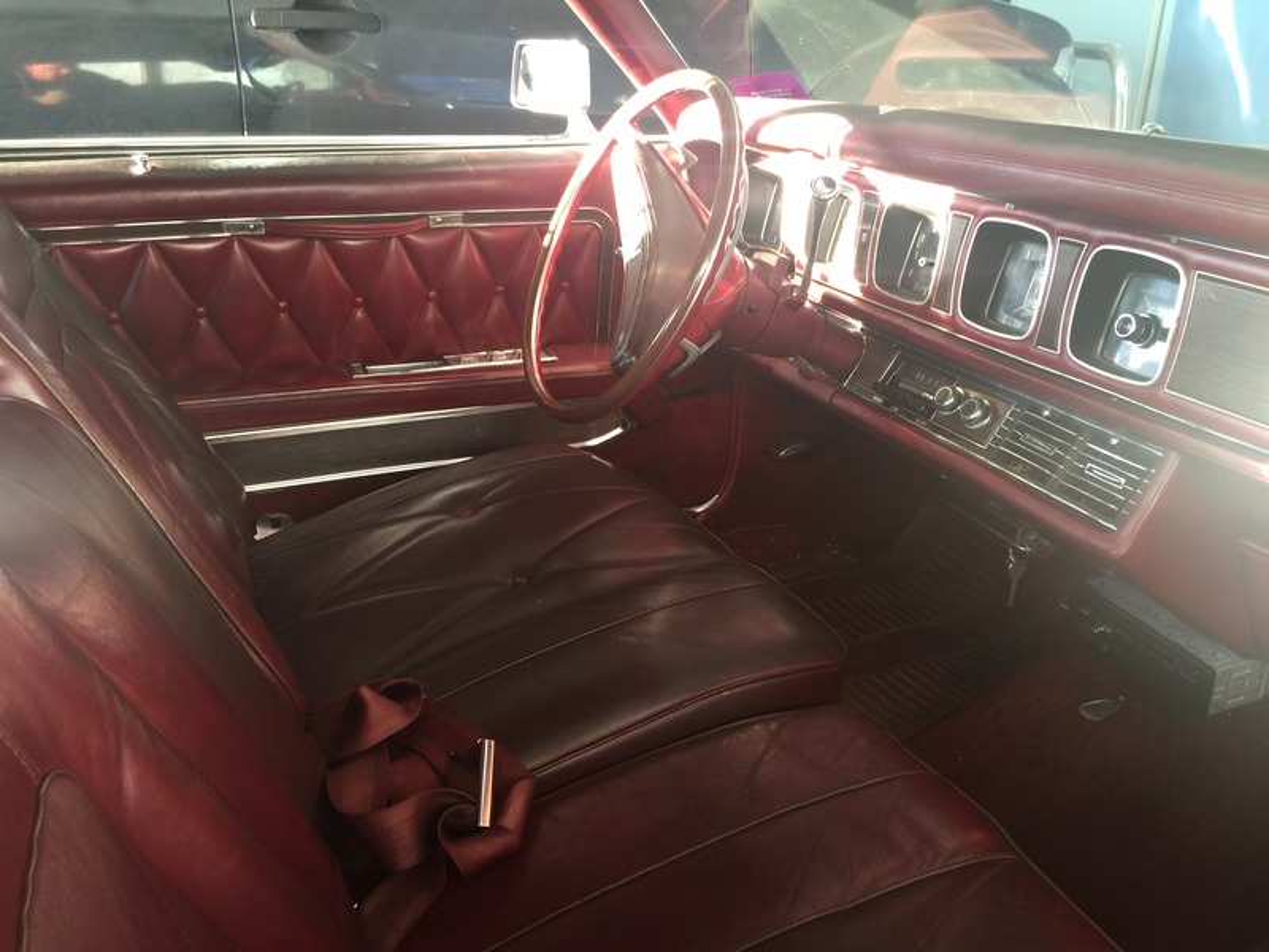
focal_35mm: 29
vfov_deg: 48.2
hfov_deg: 61.7
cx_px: 634
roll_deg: -1.5
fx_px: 1063
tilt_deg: -21.9
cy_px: 476
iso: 40
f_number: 2.2
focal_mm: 4.15
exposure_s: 1/15
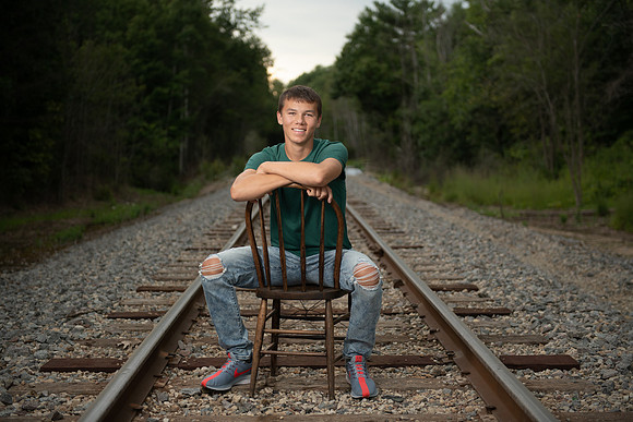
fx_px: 1055
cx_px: 316
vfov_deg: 22.6
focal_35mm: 60
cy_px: 211
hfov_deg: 33.4
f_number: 2.8
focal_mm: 60
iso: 100
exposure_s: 1/200
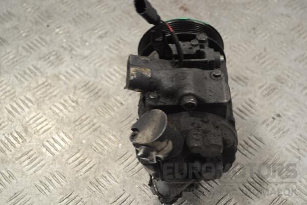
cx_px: 154
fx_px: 537
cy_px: 102
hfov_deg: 31.9
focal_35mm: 63
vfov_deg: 21.6
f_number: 5.3
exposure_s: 1/30
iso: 180
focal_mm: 42
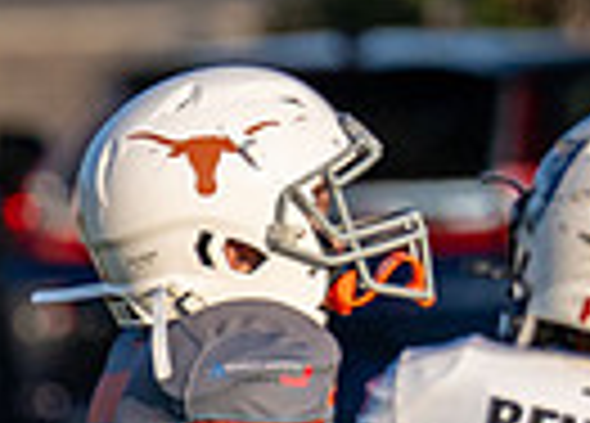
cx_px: -232
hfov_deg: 1.1
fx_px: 31887
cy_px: 510
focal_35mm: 1900
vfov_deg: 0.8
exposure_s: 1/5000
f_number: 2.8
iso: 320
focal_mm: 200
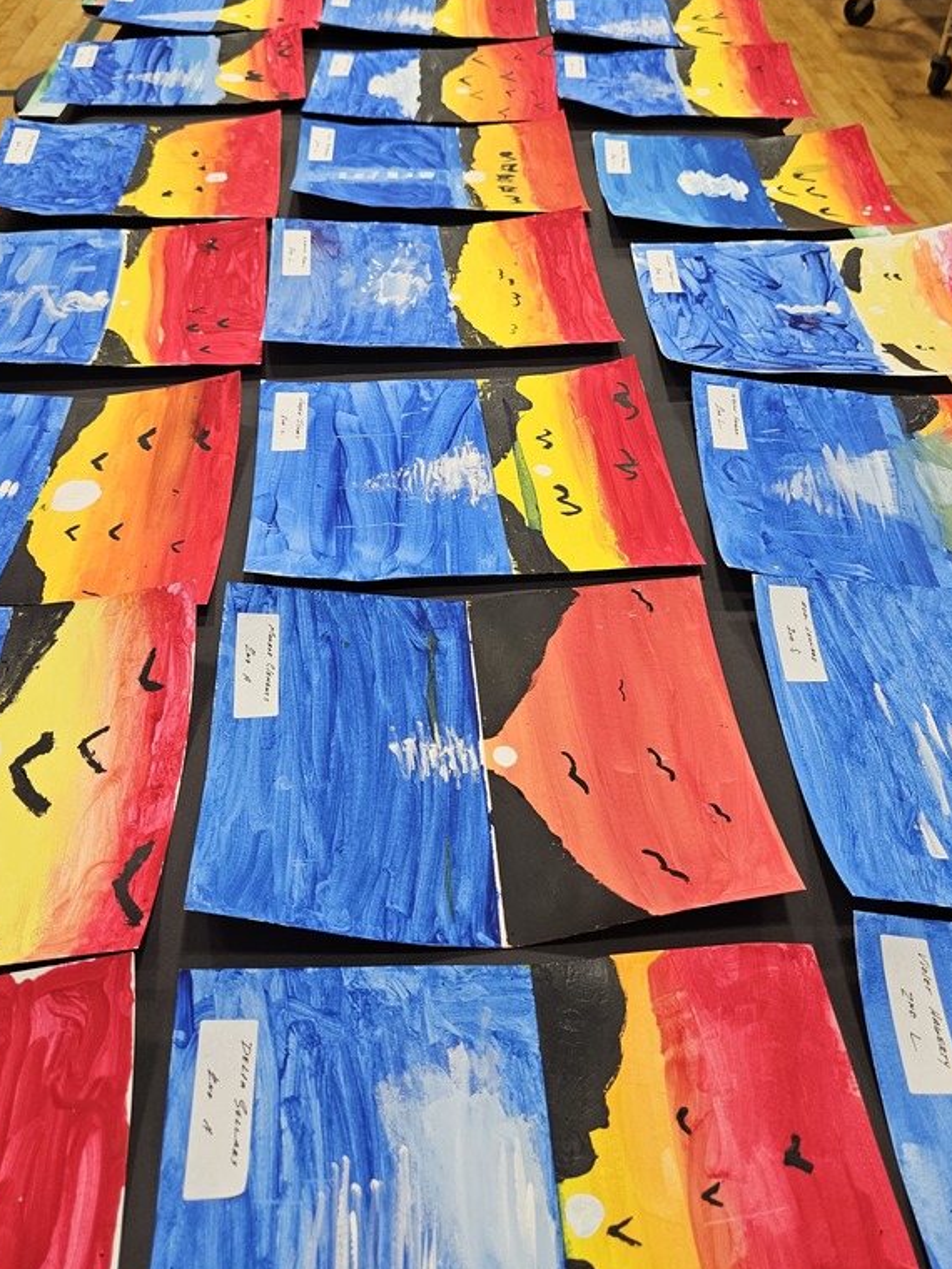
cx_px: 483
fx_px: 1137
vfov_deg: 57.2
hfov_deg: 45.4
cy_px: 434
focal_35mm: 31
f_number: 1.8
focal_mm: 5.4
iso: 160
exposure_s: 1/120
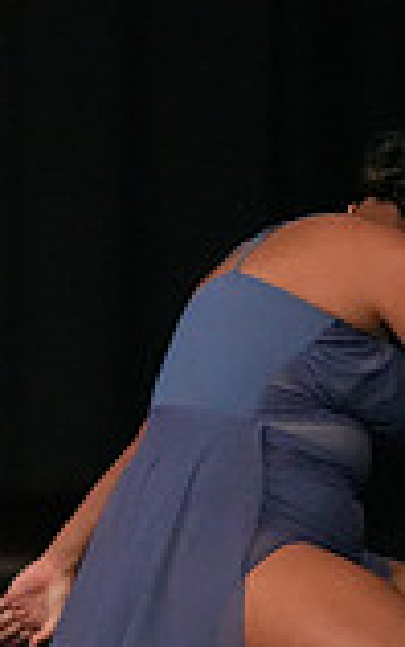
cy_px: 305
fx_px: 19761
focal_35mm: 1121
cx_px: -773
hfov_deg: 1.2
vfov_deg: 1.9
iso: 16000
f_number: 3.5
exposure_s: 1/1250
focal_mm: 300
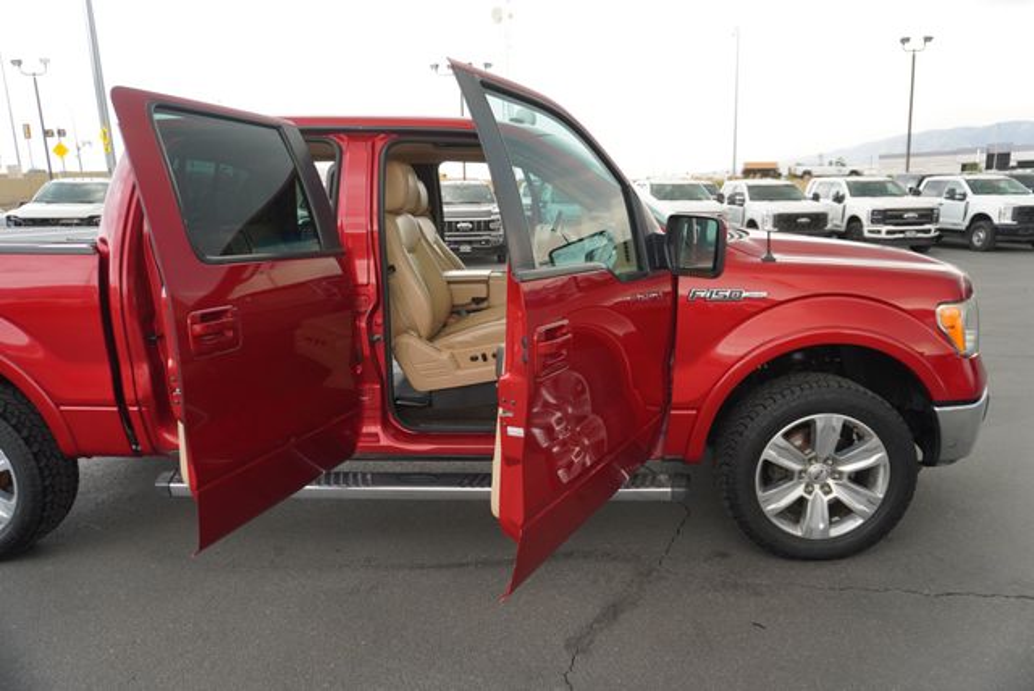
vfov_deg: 53.2
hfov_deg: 73.7
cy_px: 346
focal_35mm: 24
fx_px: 690
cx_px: 517
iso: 100
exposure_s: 1/60
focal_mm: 16
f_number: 4
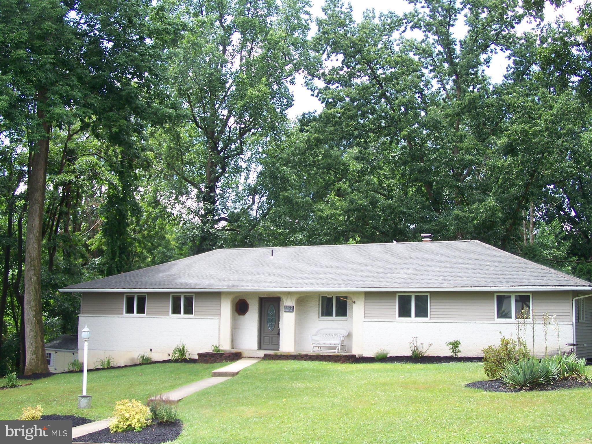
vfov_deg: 28.6
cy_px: 222
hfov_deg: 37.5
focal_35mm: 51
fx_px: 872
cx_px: 296
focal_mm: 8.5
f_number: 3
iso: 64
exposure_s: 1/160
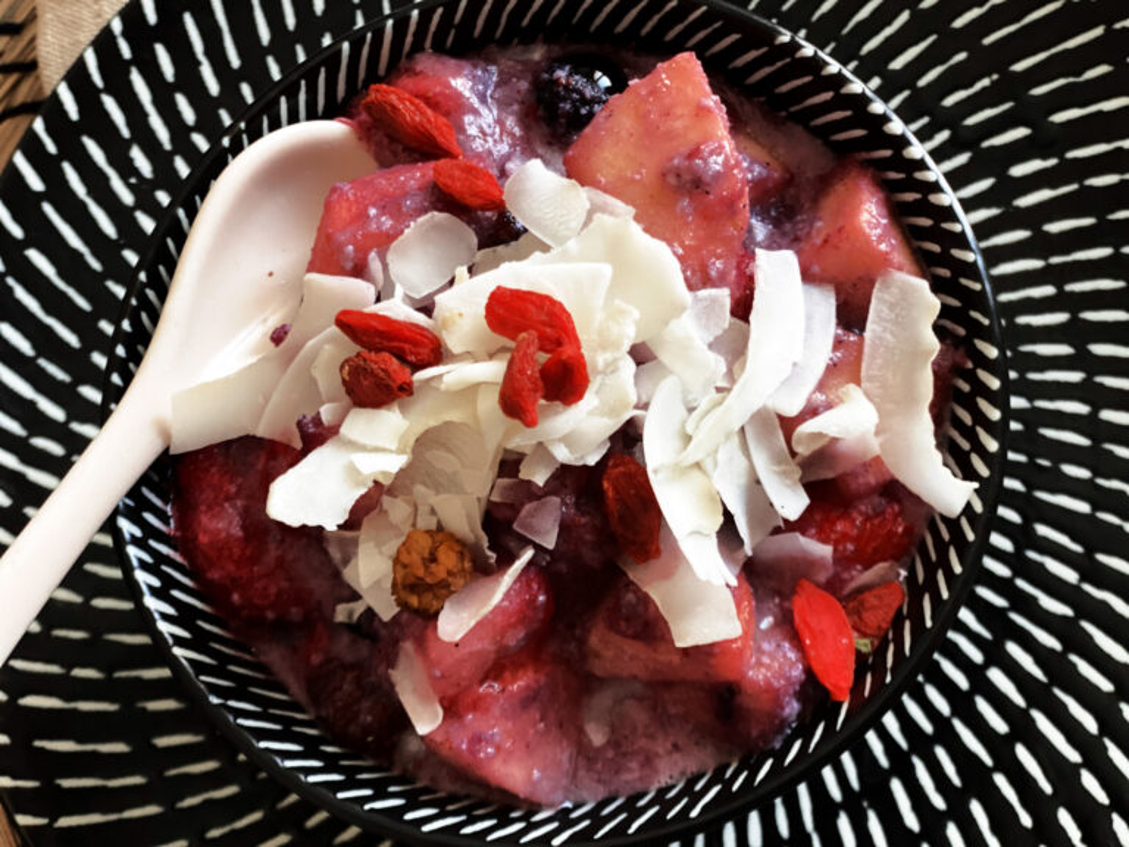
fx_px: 1696
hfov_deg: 36.8
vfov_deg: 28.0
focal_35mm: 52
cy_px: 424
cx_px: 564
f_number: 2
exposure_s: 1/40
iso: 250
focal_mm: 6
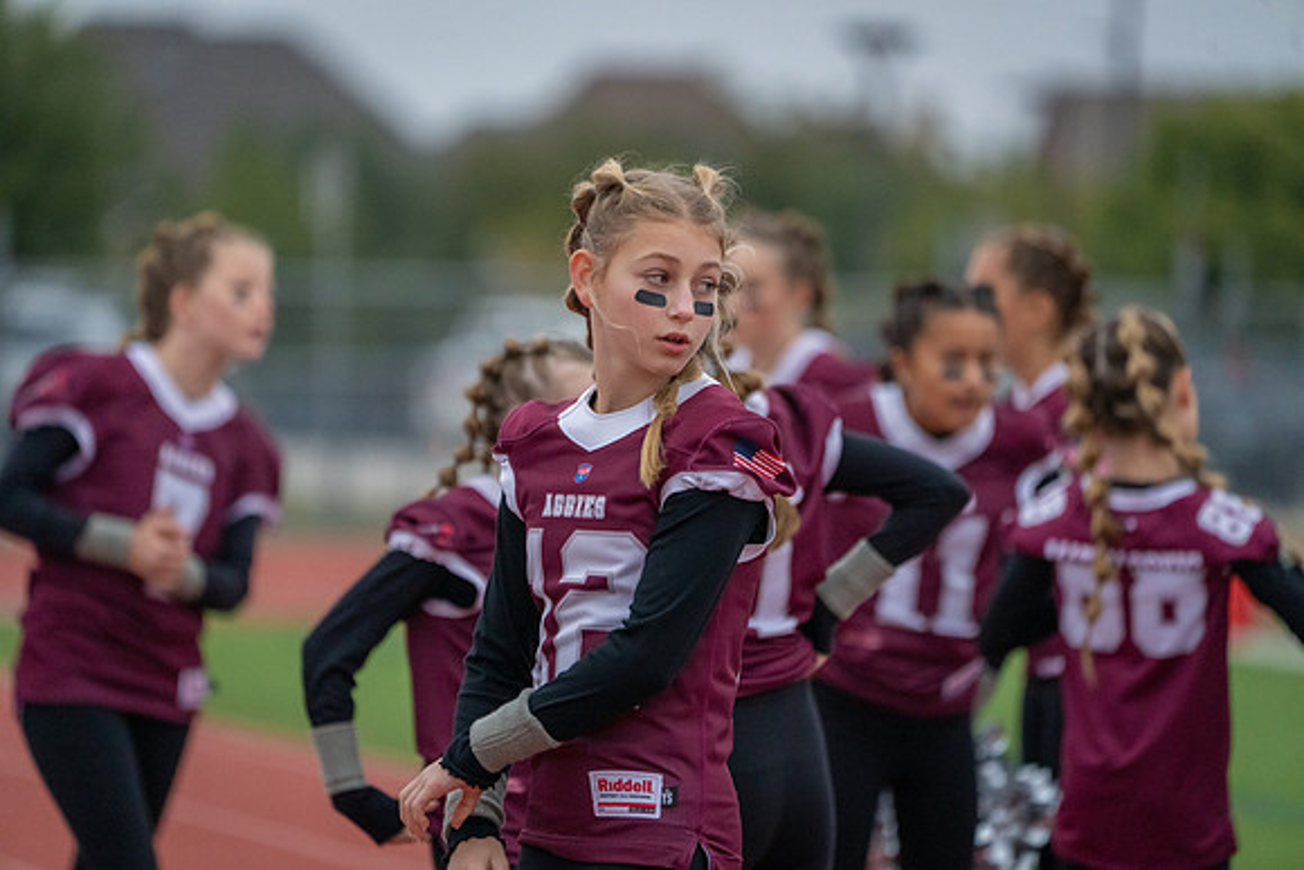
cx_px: 652
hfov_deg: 5.2
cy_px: 435
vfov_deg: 3.4
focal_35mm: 400
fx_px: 14492
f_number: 5.6
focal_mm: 400
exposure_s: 1/1000
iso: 5000
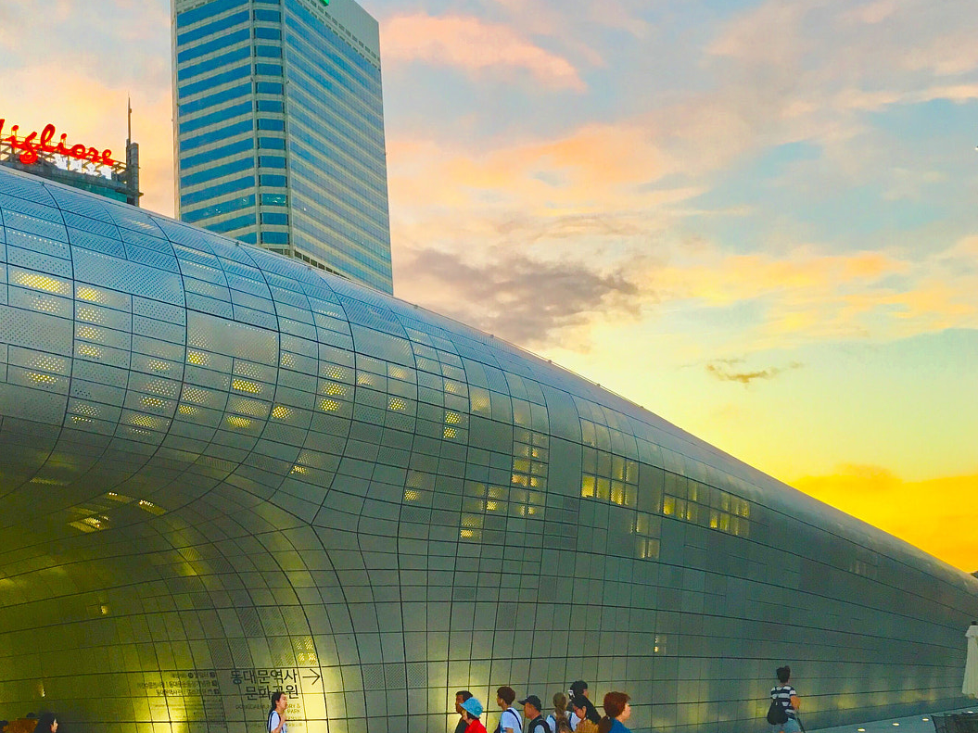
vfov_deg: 32.8
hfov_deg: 42.1
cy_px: 417
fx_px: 1243
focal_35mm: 44
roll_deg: +2.0
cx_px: 288
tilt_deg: +14.1
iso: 40
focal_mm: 4.15
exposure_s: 1/30
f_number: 2.2
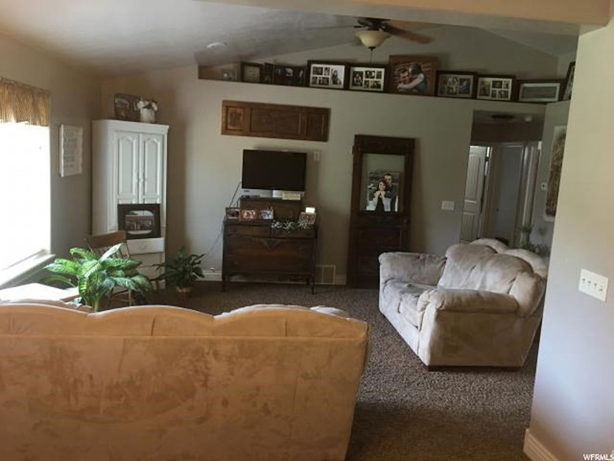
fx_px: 514
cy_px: 230
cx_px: 307
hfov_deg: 61.7
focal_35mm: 29
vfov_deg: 48.2
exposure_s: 1/15
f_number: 2.2
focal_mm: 4.15
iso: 64
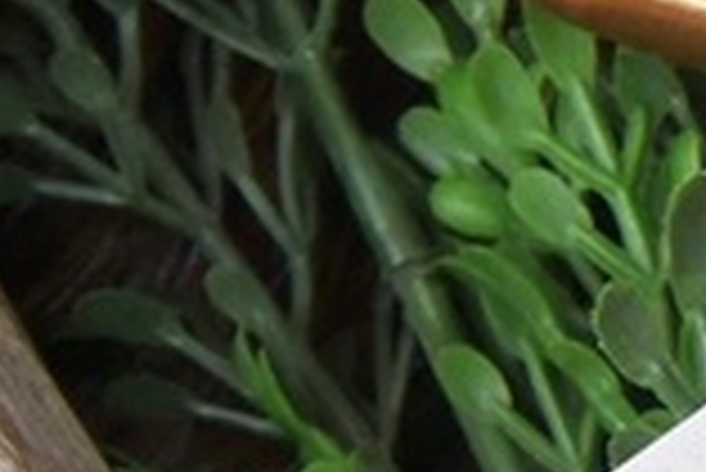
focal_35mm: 446
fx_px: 8754
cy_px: 189
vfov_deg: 3.1
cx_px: 1473
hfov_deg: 4.5
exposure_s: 4
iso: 1000
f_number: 16
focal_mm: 78
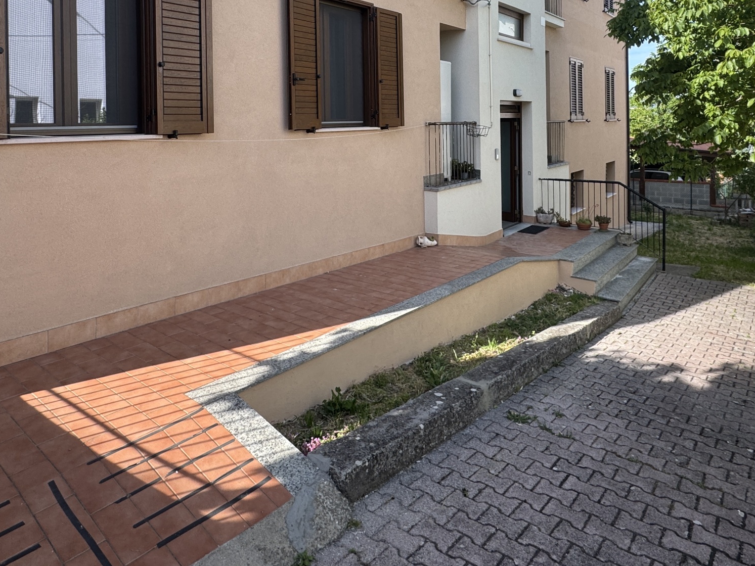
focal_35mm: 24
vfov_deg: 53.7
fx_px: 523
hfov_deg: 71.6
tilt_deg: -2.9
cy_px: 129
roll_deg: +1.2
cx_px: 390
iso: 40
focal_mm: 2.22
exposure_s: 1/488
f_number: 2.2
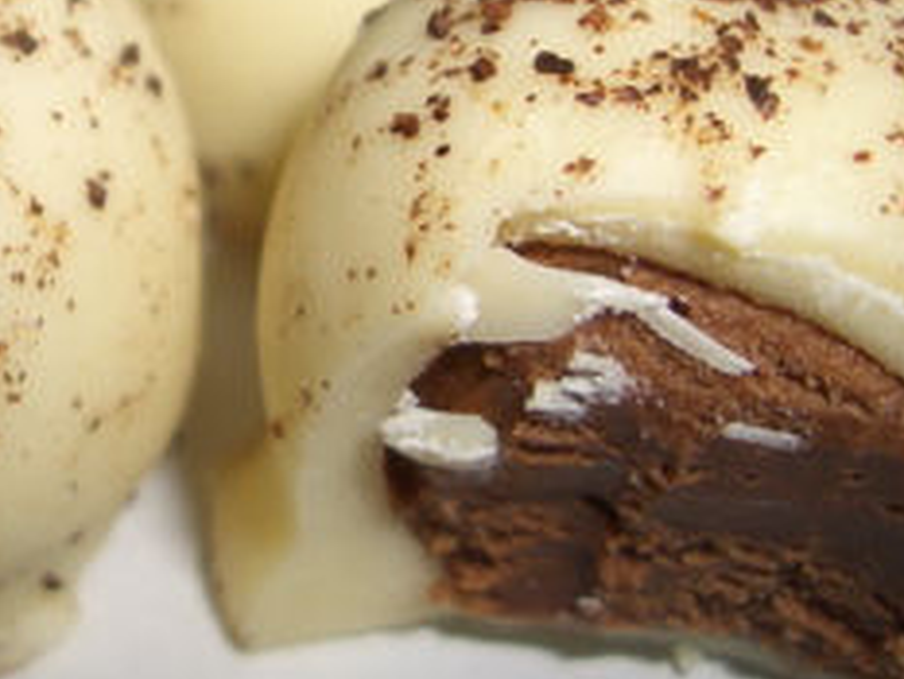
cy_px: 142
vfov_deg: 19.5
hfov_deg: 25.4
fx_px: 1960
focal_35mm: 75
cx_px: 147
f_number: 2.6
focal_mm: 5.8
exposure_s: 1/60
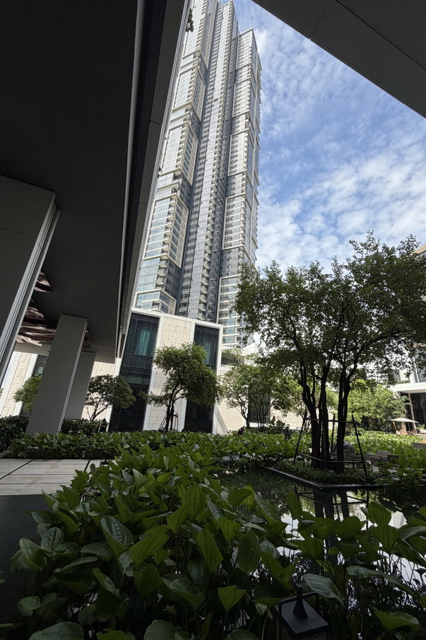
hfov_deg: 77.2
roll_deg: -2.6
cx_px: 224
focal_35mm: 15
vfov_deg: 100.4
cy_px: 328
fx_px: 266
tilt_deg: +20.5
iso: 40
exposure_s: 1/770
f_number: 2.2
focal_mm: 2.22
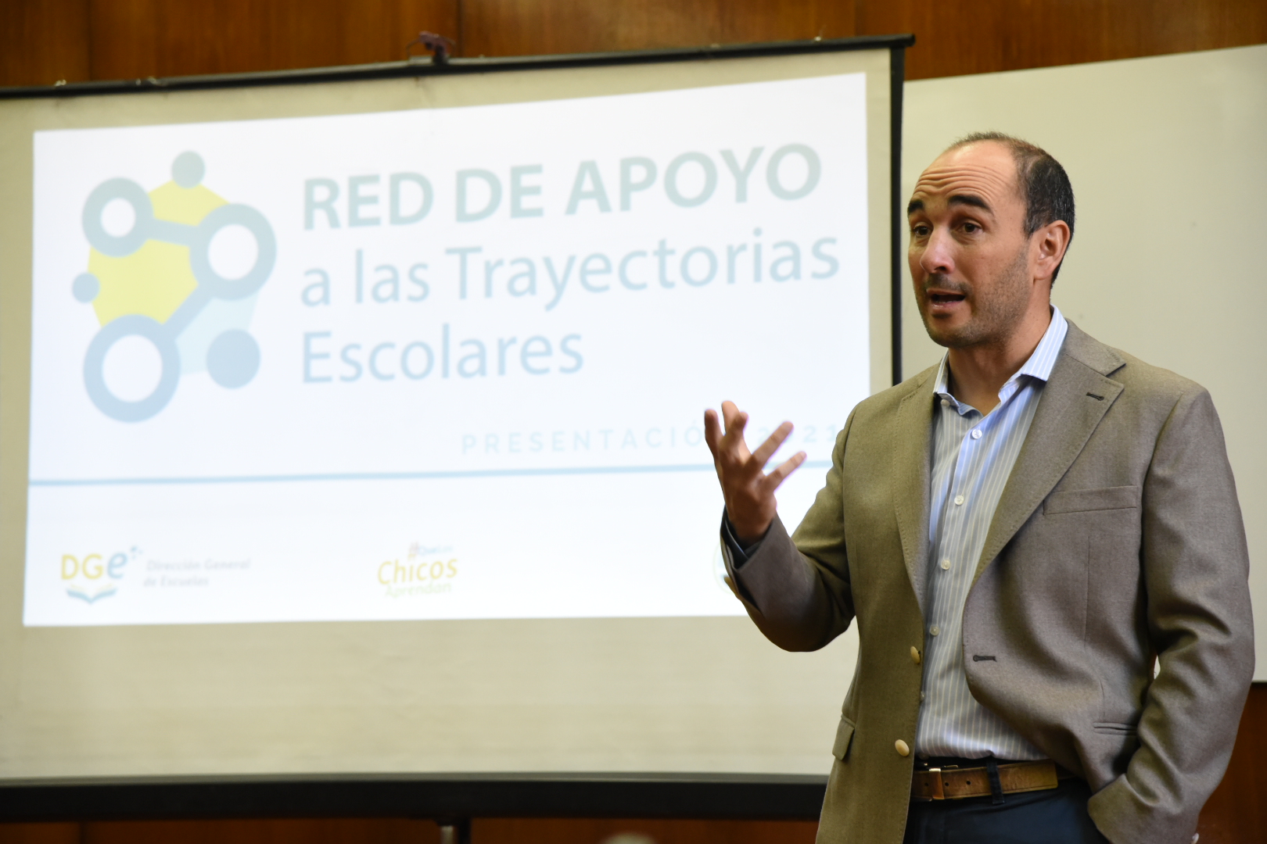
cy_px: 422
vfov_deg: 13.7
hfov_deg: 20.4
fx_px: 3519
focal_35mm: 100
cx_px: 634
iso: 3200
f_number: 5
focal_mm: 100
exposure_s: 1/100
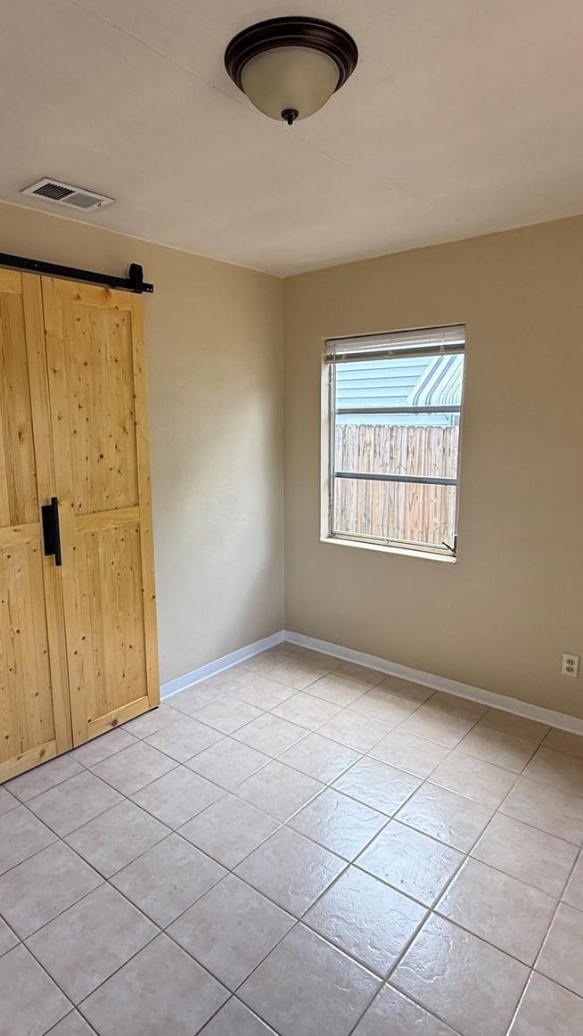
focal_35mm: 21
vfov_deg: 83.8
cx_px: 264
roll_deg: +1.7
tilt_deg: -8.7
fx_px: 577
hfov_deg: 53.5
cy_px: 509
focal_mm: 2.22
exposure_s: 1/102
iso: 64
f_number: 2.2
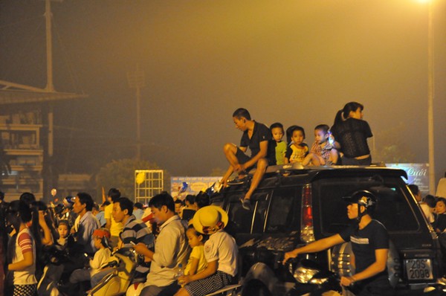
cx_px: 223
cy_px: 148
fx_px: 891
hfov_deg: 28.1
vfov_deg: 18.9
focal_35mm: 72
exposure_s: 1/15
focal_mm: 48
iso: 3200
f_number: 5
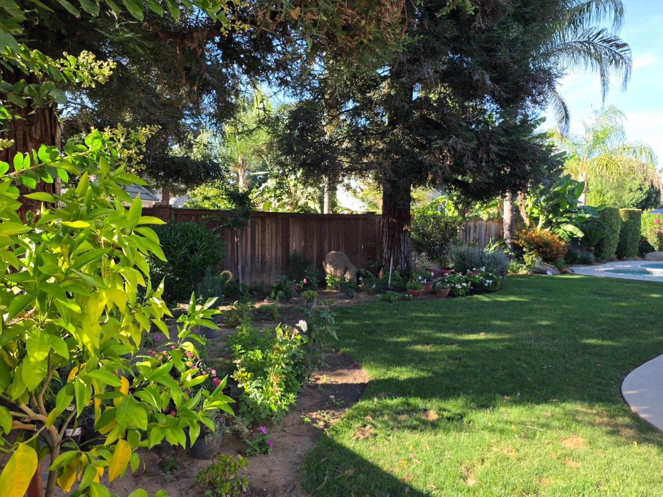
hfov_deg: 73.9
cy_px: 248
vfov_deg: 58.9
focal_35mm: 23
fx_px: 441
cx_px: 332
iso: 32
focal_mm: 6.25
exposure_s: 1/359
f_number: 1.7
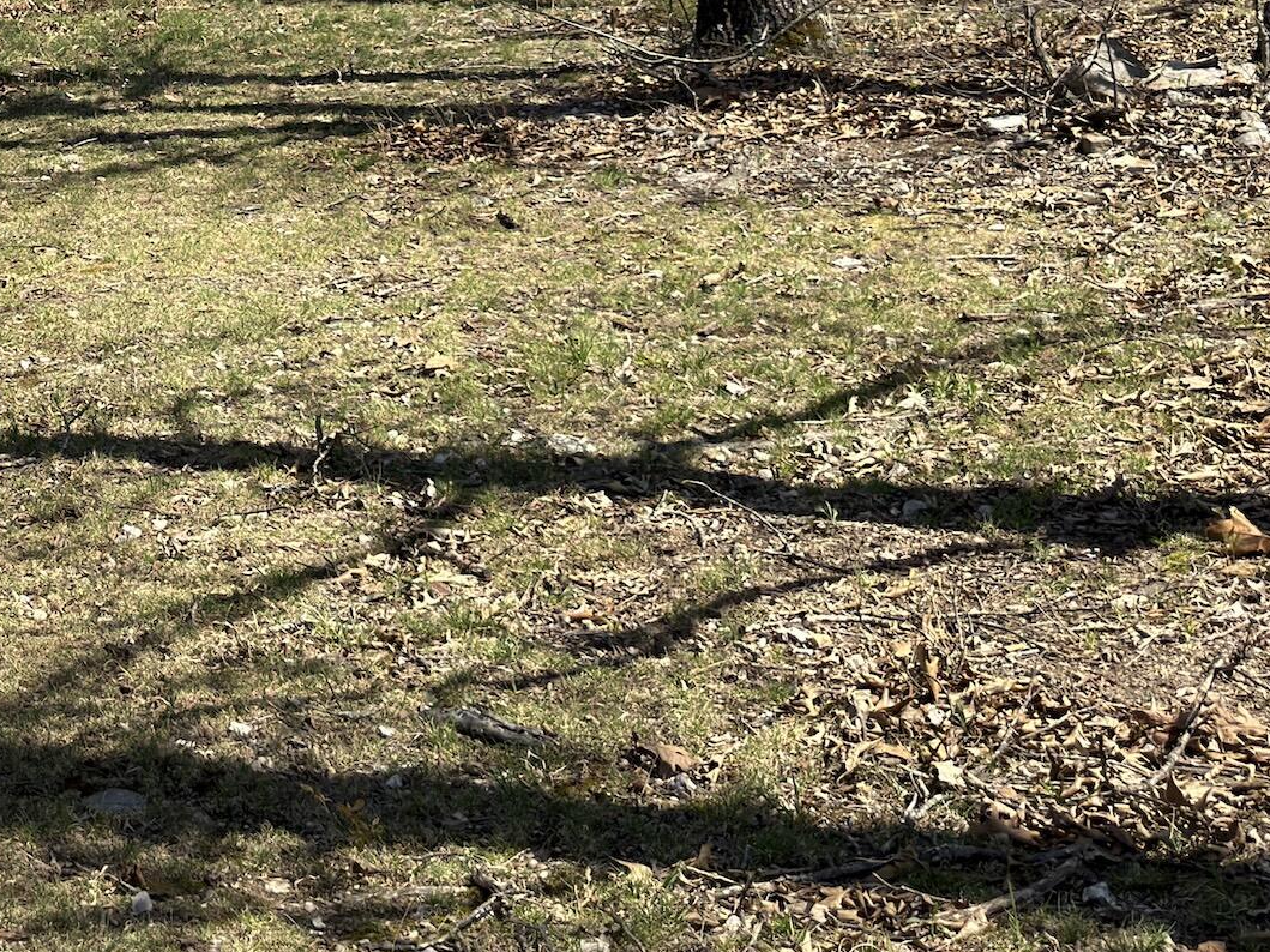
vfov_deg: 16.6
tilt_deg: +0.4
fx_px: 3118
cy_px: -186
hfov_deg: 20.8
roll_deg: -0.6
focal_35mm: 85
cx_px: -419
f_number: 1.78
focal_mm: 6.76
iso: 64
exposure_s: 1/2915
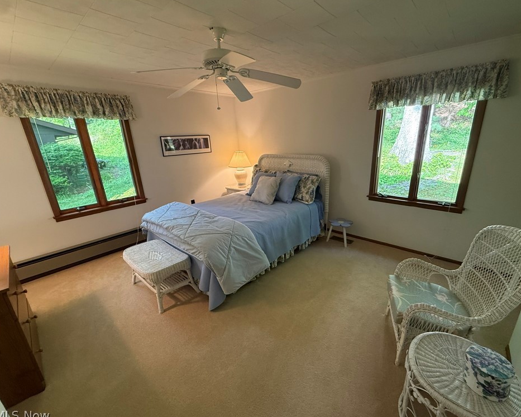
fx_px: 231
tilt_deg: -17.0
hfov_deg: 96.7
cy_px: 210
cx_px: 278
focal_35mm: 15
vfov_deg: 84.0
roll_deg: +1.9
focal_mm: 2.22
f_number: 2.2
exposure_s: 1/120
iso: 400
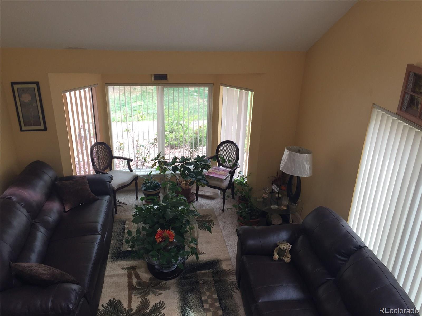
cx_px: 211
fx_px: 354
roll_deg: -1.7
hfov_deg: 61.7
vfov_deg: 48.2
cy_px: 158
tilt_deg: -22.5
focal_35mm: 29
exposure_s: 1/120
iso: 40
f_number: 2.2
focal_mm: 4.15
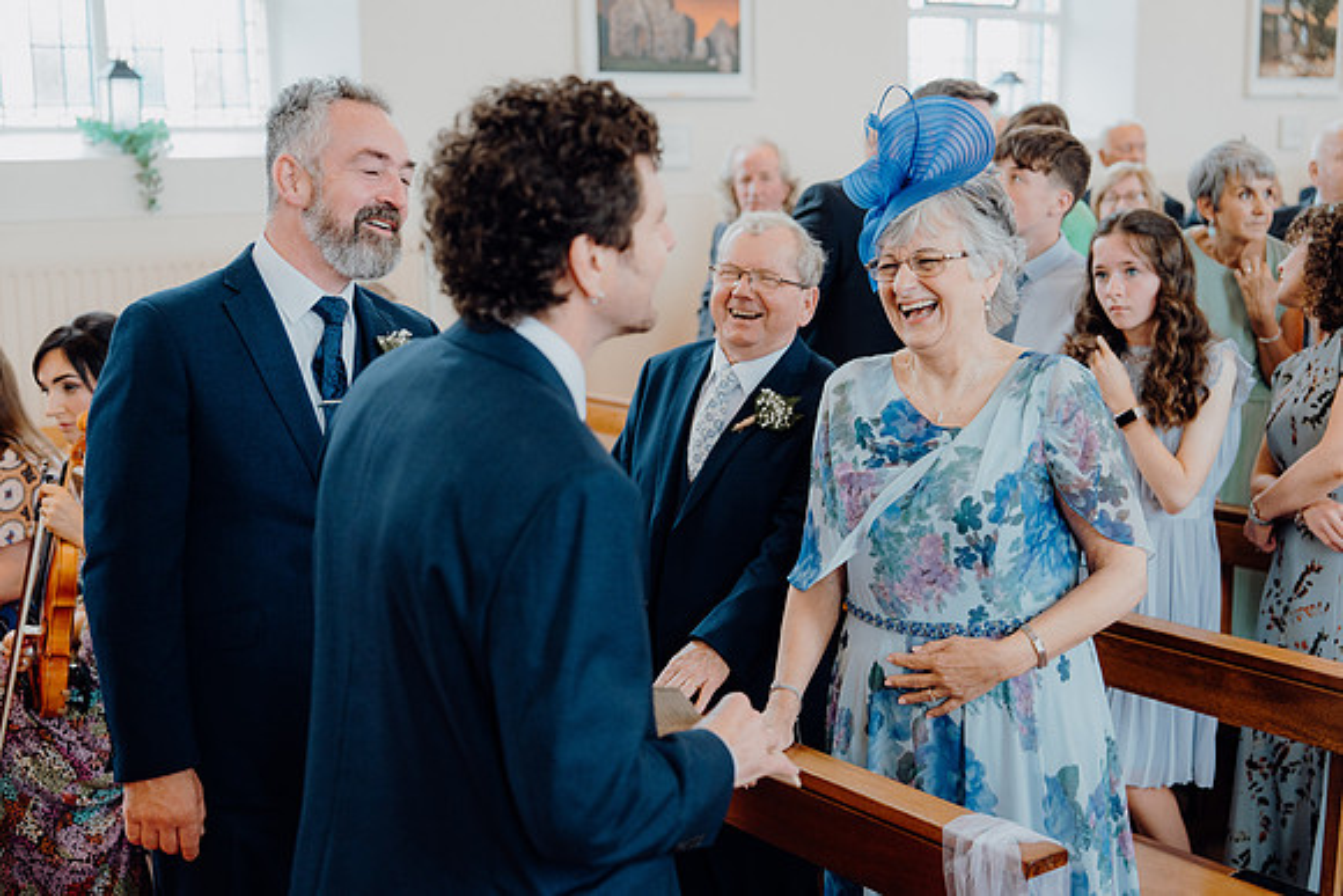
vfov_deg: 29.3
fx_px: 1716
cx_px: 672
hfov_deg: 42.7
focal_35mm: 46
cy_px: 448
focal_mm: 46
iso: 1000
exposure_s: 1/200
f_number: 2.8
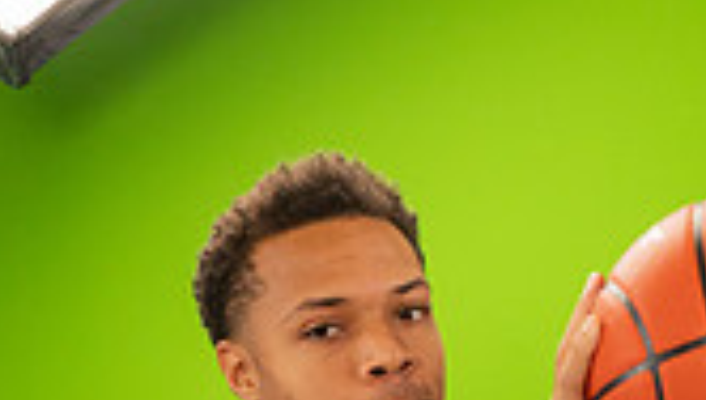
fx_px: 2381
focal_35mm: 127
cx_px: 441
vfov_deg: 9.1
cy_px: 749
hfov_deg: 16.8
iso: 800
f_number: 18
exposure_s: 1/60
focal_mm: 24
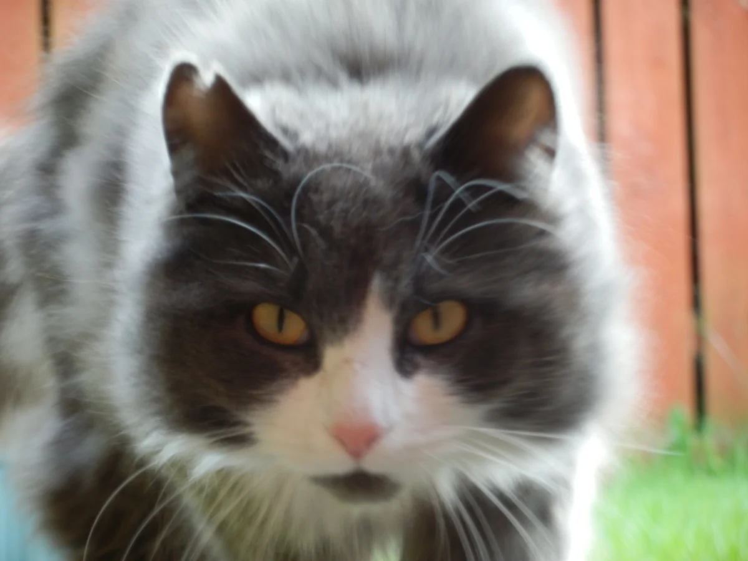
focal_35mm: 199
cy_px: 280
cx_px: 374
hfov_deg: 9.9
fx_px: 4300
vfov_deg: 7.5
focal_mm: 35.3
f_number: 5.8
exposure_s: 1/15
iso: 200
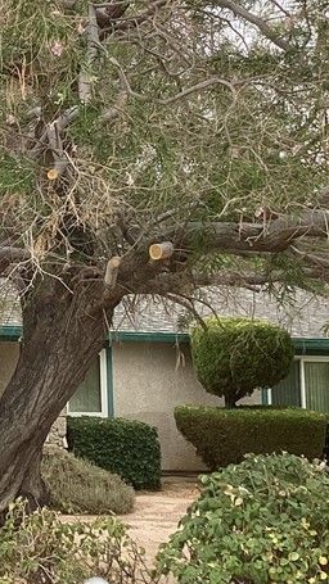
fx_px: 1178
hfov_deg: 14.4
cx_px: -226
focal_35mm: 76
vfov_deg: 27.6
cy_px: 164
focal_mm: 3.3
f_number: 2.4
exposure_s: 1/275
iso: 25
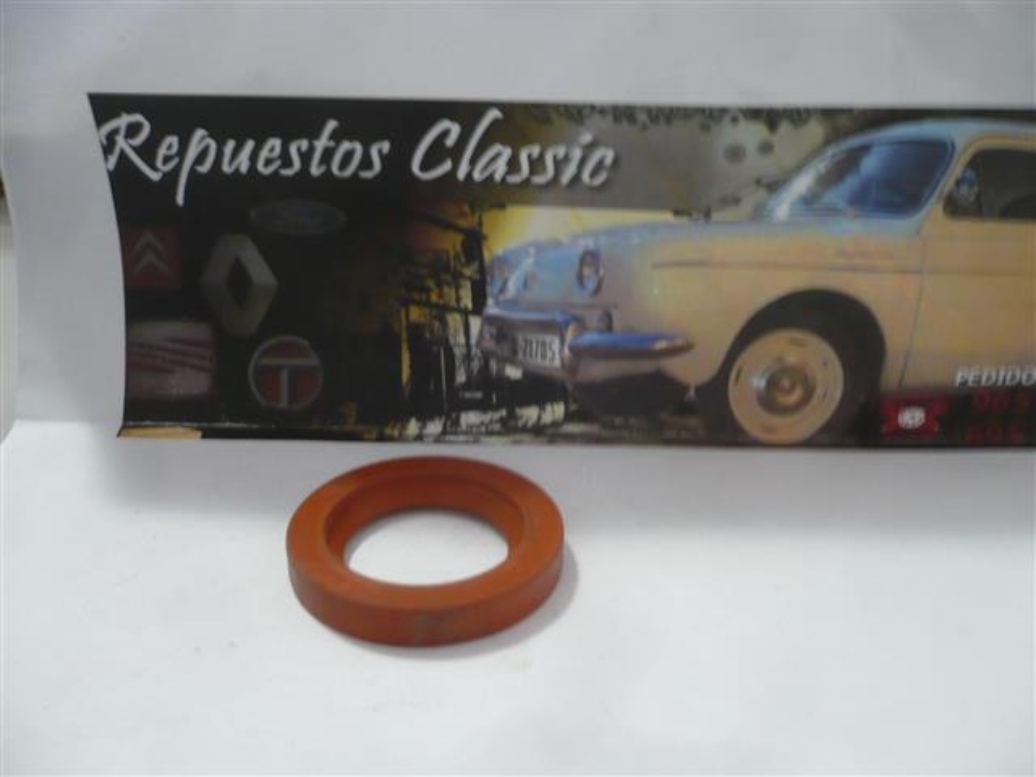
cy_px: 388
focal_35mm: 35
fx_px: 1047
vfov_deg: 40.7
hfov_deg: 52.6
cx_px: 518
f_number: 2.8
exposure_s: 1/8
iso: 200
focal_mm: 5.8
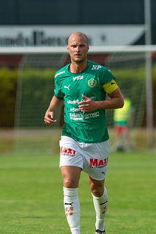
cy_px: 123
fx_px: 4693
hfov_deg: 1.9
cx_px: 94
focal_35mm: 722
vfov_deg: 2.9
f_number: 4.5
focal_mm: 420
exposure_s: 1/1600
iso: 320
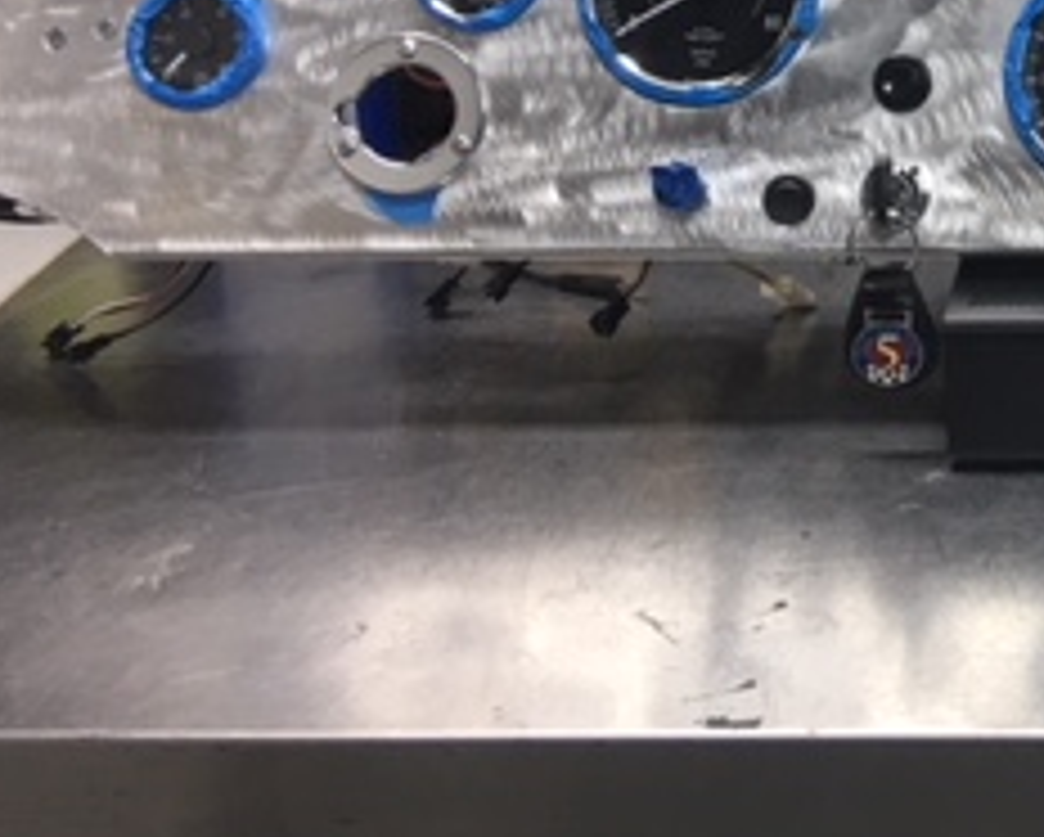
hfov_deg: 22.4
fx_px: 2412
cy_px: -68
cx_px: 1264
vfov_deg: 19.0
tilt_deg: -15.0
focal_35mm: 78
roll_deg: -0.1
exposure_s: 1/15
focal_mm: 4.15
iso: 40
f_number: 2.2
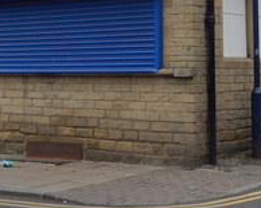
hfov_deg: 18.6
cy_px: -76
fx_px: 795
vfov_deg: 14.2
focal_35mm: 103
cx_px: 159
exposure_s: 1/200
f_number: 3.8
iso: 125
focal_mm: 5.7
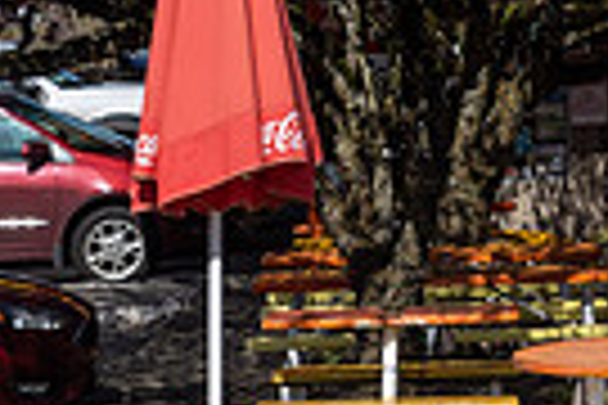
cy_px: -403
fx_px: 3766
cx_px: 1180
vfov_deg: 6.0
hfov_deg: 8.8
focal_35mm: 223
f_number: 6.3
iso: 100
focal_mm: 52
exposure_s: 1/800
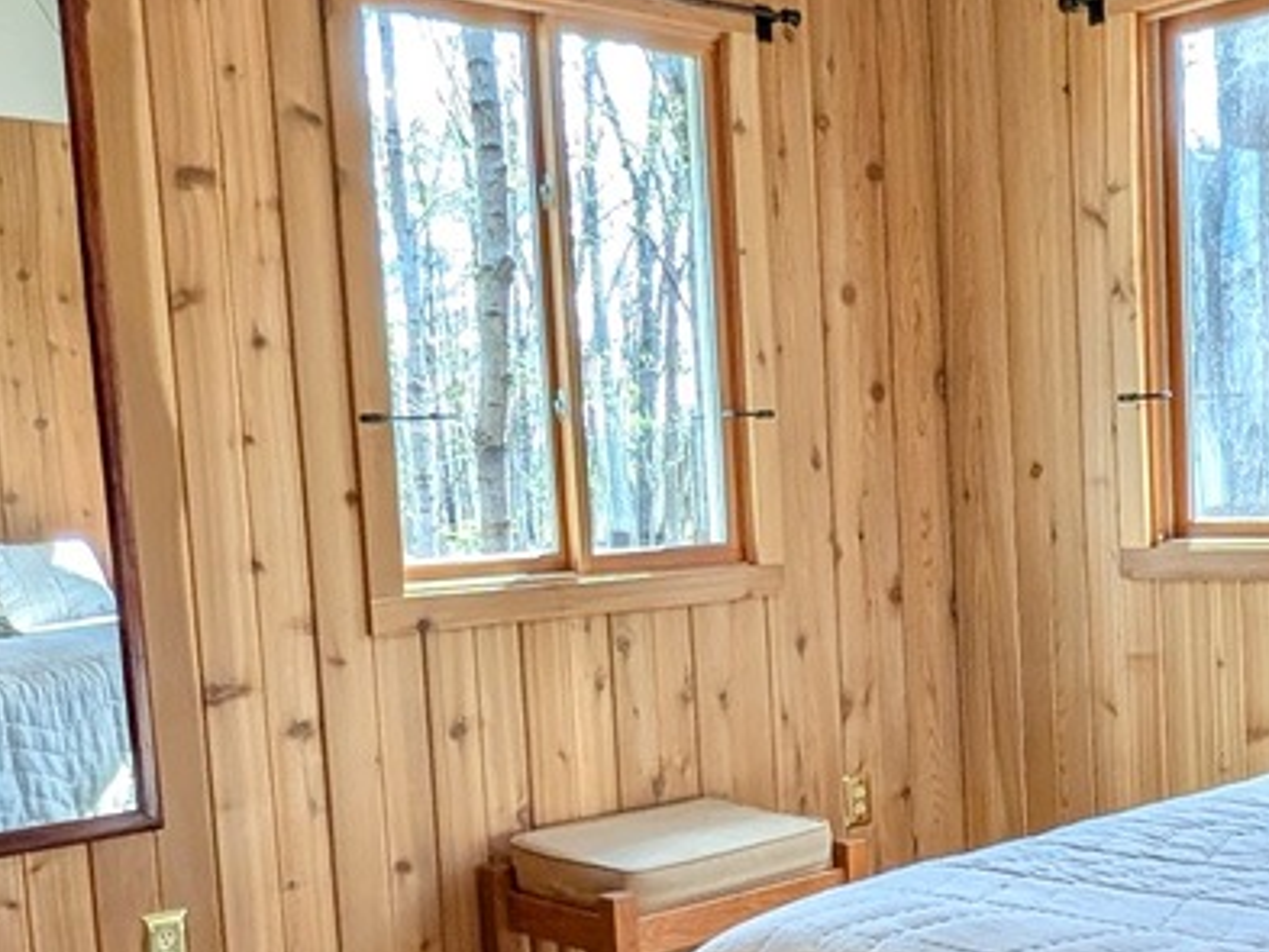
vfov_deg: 32.5
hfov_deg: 41.9
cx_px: 923
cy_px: 655
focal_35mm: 44
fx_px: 1614
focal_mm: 2.02
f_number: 1.7
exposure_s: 1/138
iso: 51
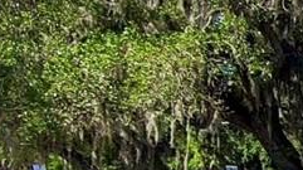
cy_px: 312
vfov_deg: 7.7
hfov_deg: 10.0
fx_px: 1220
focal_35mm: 152
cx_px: 952
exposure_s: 1/1476
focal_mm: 3.7
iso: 100
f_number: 2.8
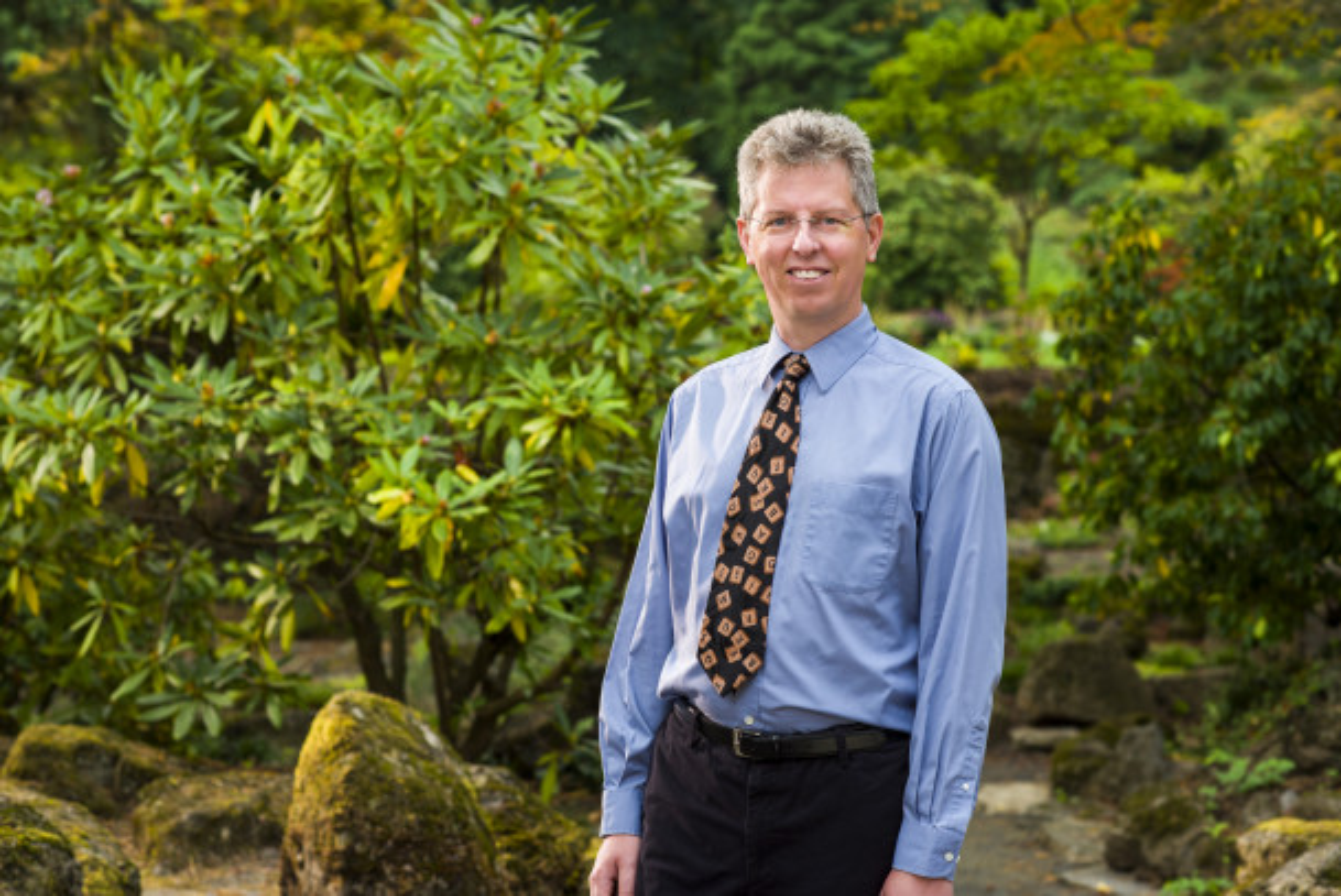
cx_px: 670
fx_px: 3168
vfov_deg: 16.1
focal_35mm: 85
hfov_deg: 23.9
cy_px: 448
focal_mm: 85
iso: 200
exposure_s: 1/160
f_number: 5
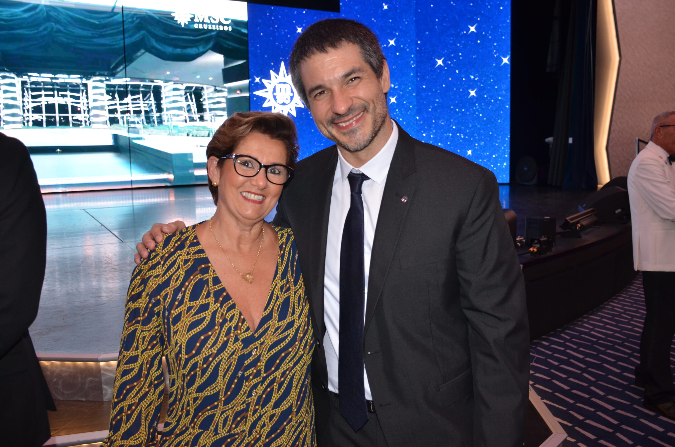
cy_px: 224
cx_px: 338
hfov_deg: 62.0
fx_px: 561
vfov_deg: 43.4
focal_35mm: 30
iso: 800
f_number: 3.5
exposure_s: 1/60
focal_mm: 20
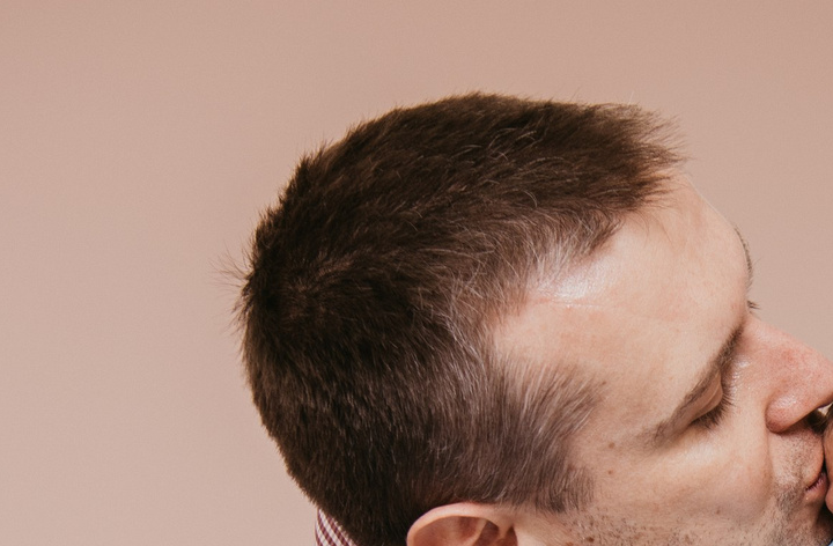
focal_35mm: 151
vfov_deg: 8.8
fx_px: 3476
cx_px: 910
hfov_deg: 13.4
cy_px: 818
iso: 160
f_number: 4
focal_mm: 42
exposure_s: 1/160
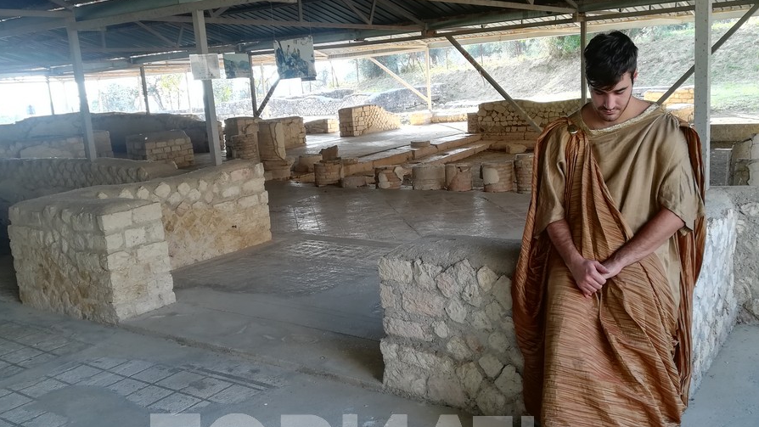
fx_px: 684
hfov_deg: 58.0
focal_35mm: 34
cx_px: 378
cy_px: 227
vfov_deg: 34.6
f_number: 2.2
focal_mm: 3.83
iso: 50
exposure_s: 1/50
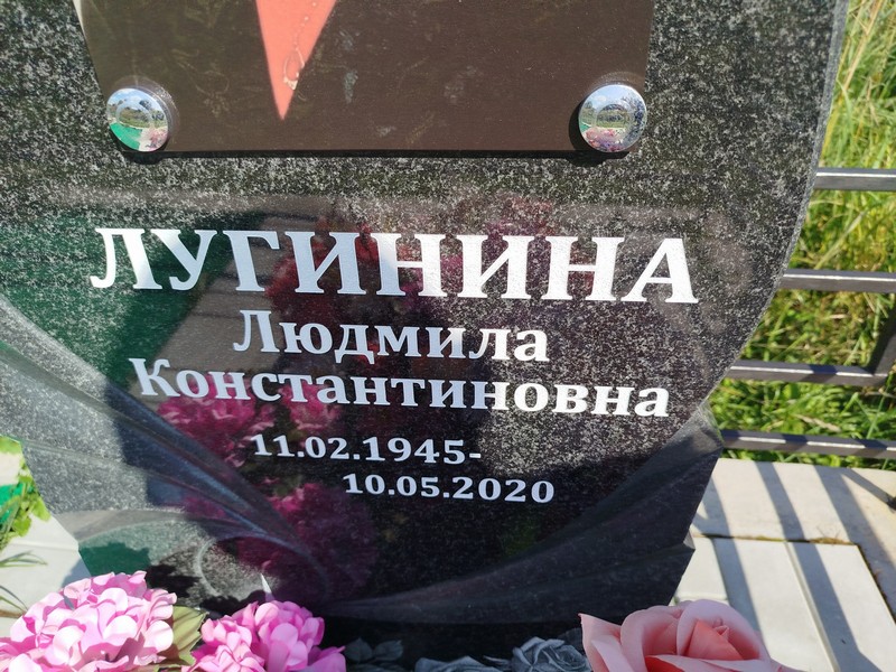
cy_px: 336
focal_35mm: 24
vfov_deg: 56.8
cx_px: 448
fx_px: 621
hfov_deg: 71.6
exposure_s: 1/890
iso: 50
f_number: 1.7
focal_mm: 5.31
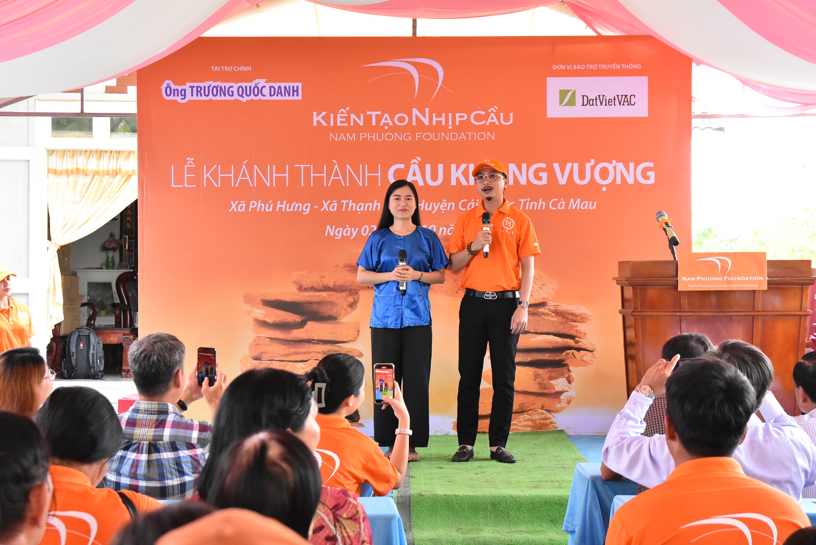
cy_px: 272
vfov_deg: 22.7
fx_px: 1361
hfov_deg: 33.4
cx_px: 408
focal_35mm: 60
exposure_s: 1/640
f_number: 5
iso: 2800
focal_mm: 40
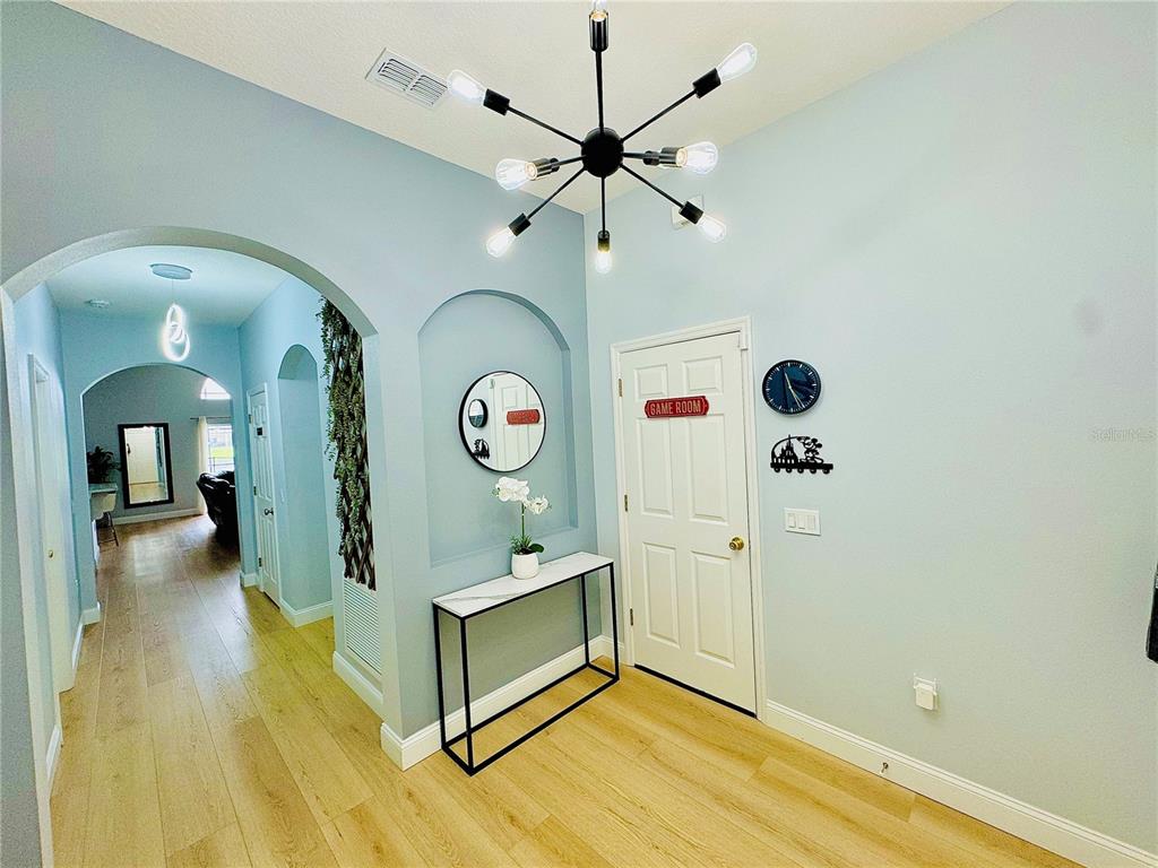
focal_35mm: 14
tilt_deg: -1.4
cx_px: 579
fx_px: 468
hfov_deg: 102.1
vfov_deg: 85.7
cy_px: 434
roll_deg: +2.5
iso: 100
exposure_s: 1/120
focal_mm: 2.22
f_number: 2.2
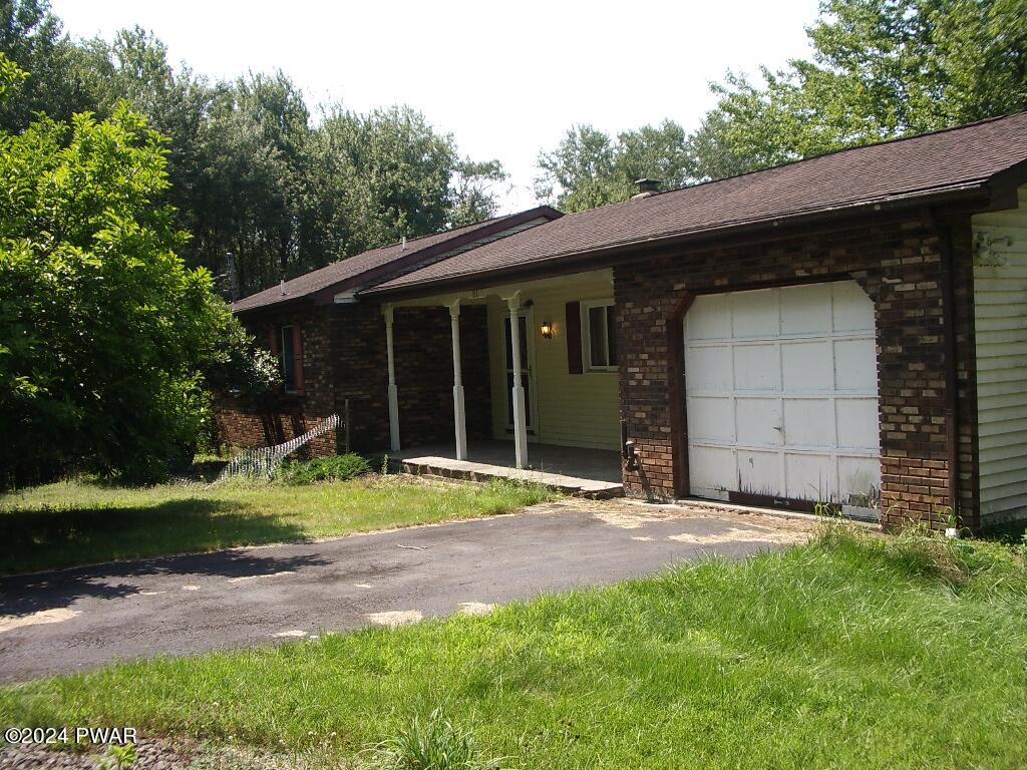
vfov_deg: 40.7
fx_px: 1038
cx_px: 514
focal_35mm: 35
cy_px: 385
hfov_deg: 52.6
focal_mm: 5.8
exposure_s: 1/250
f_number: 4.3
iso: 80
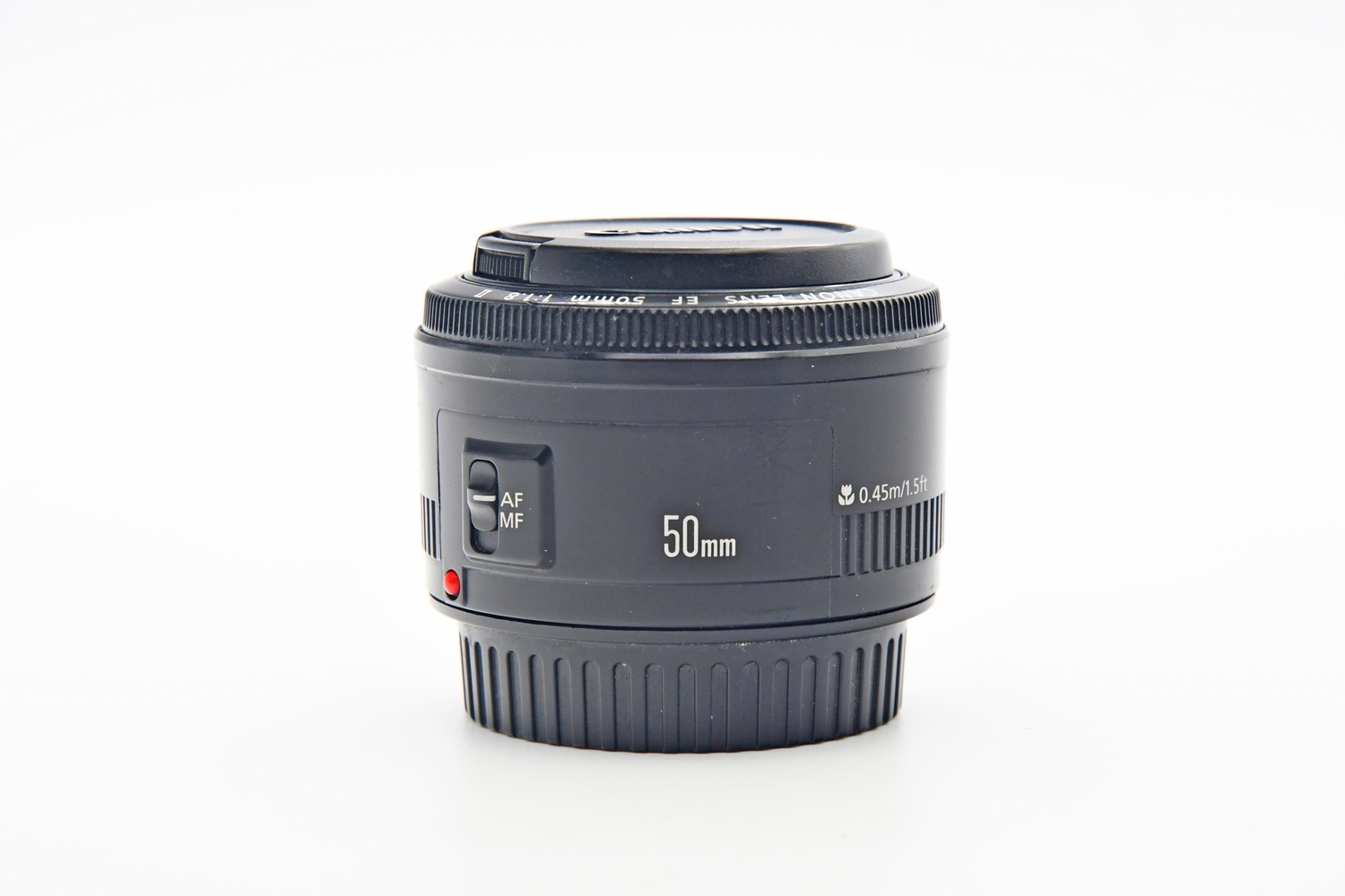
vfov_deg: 11.4
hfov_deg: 17.1
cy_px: 448
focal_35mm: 120
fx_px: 4483
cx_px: 672
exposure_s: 1/125
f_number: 8
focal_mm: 80
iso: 1250
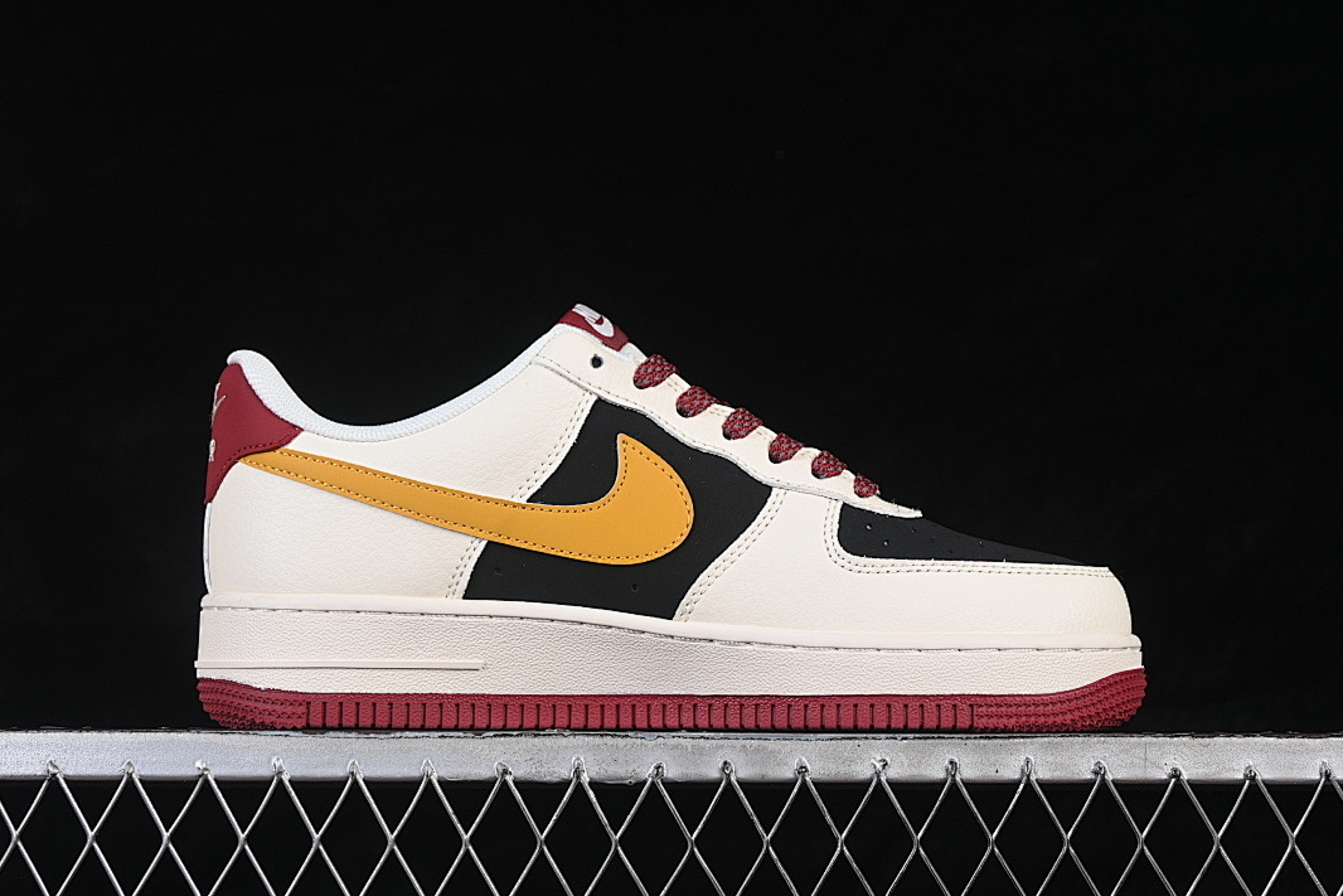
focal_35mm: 76
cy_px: 446
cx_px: 664
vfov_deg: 18.0
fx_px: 2835
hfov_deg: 26.6
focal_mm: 50
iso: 160
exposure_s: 1/80
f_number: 8
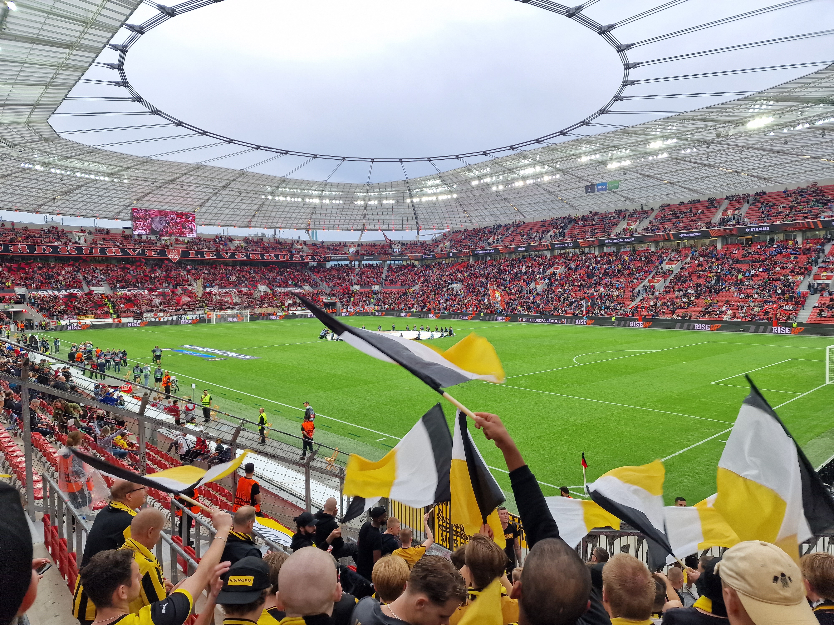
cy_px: 312
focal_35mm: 23
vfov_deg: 58.9
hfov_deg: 73.9
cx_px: 417
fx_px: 554
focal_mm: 6.4
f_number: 1.8
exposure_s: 1/100
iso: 50
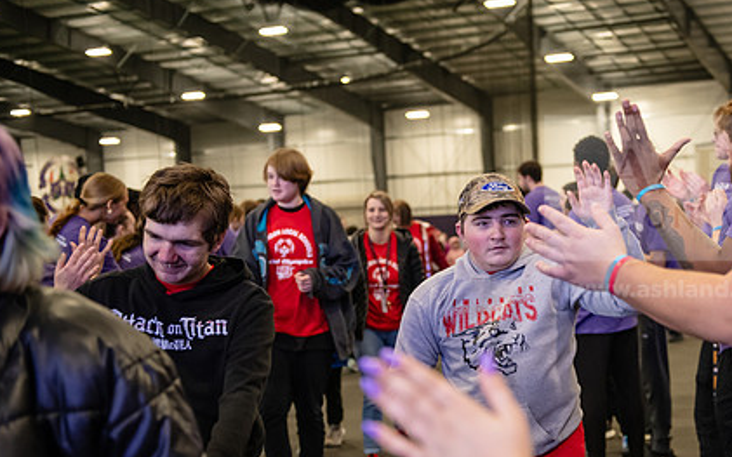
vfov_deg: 21.8
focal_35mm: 59
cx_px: 492
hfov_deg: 34.2
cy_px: 326
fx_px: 1177
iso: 2500
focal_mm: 42
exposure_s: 1/250
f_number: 2.8
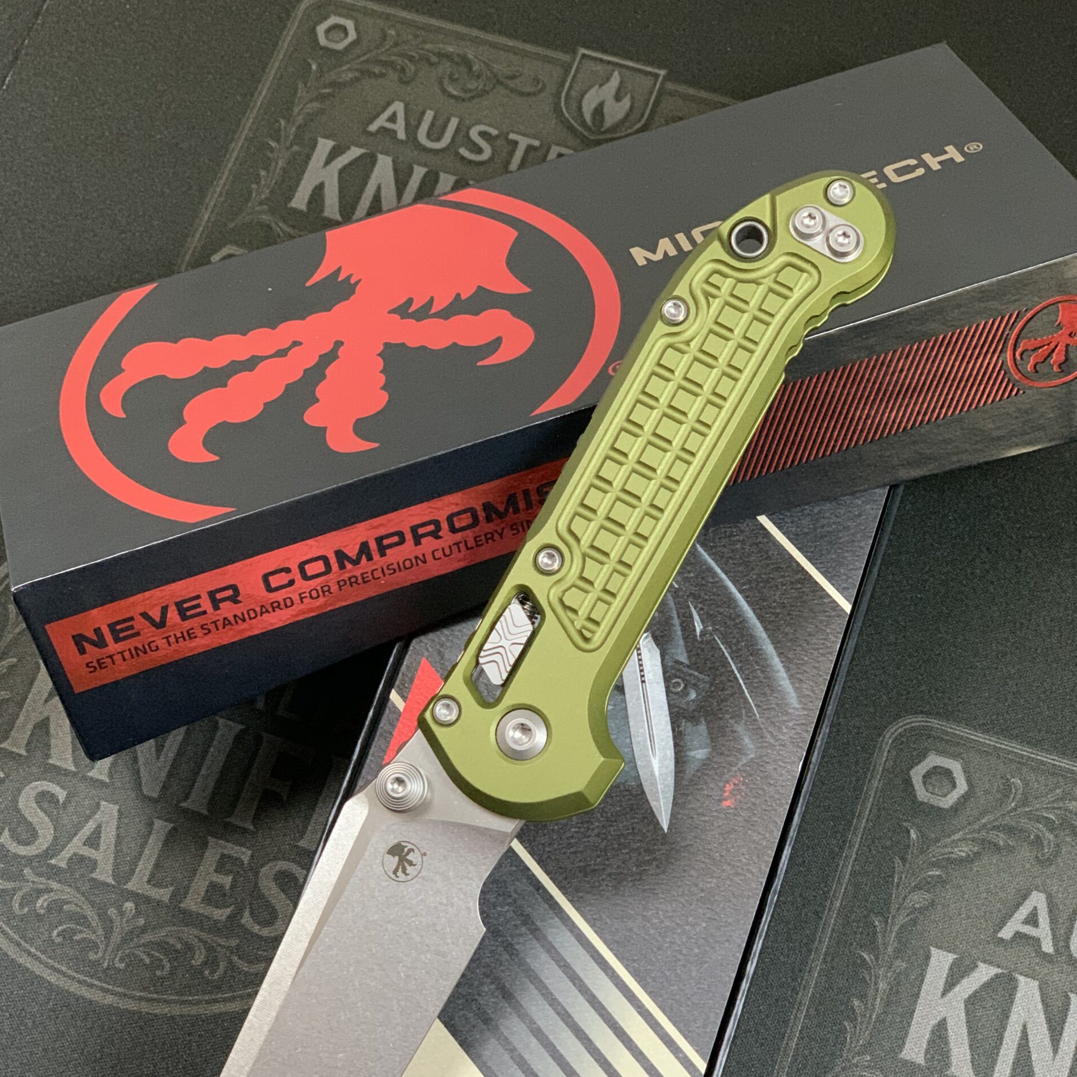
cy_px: 708
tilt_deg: -70.5
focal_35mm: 62
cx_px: 533
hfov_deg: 27.7
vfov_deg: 27.6
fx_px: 2182
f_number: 2.4
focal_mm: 6
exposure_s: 1/50
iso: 250
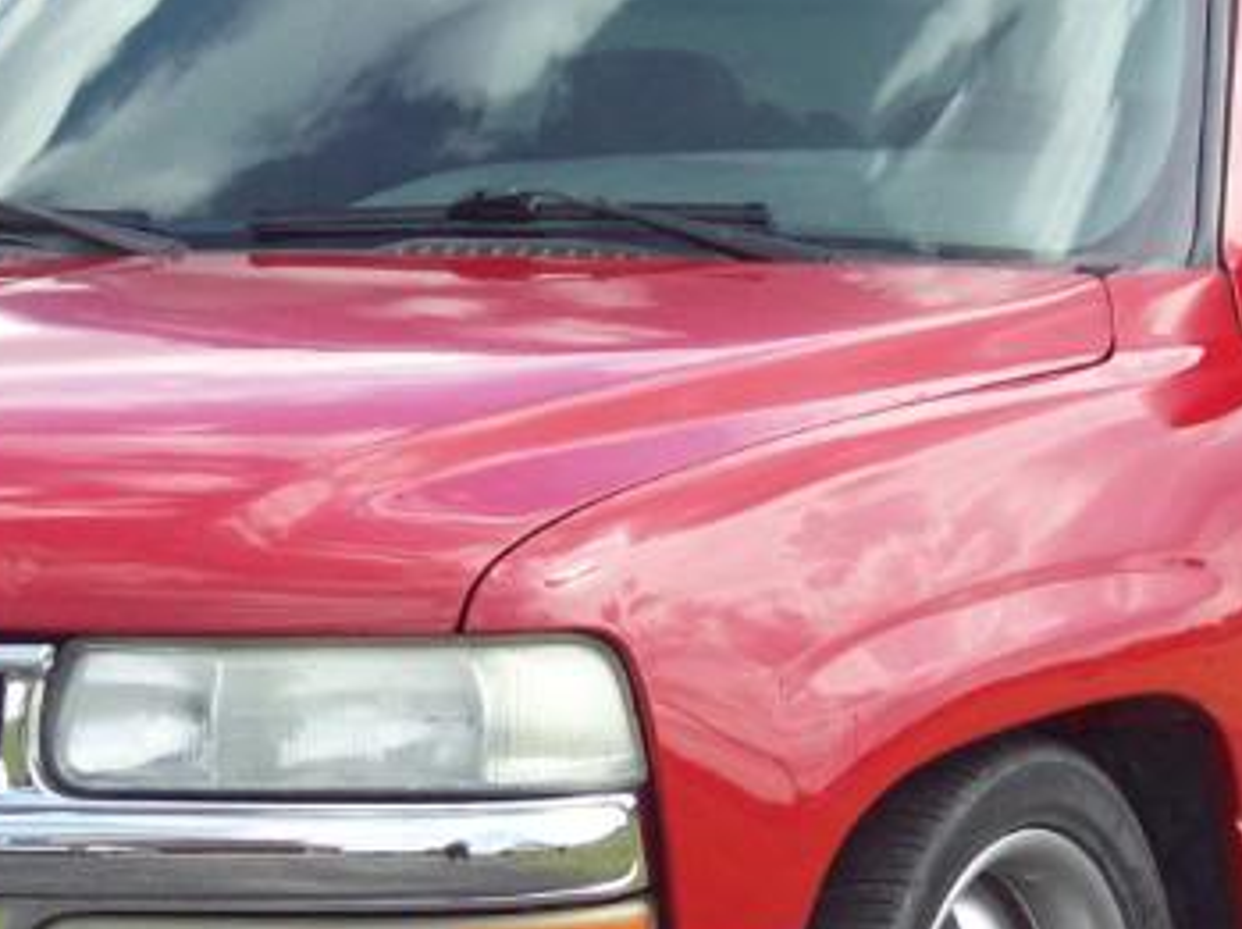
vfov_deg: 11.2
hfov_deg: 14.9
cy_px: 731
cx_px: 516
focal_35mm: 132
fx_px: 4731
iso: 80
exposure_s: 1/439
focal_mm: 7.6
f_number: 3
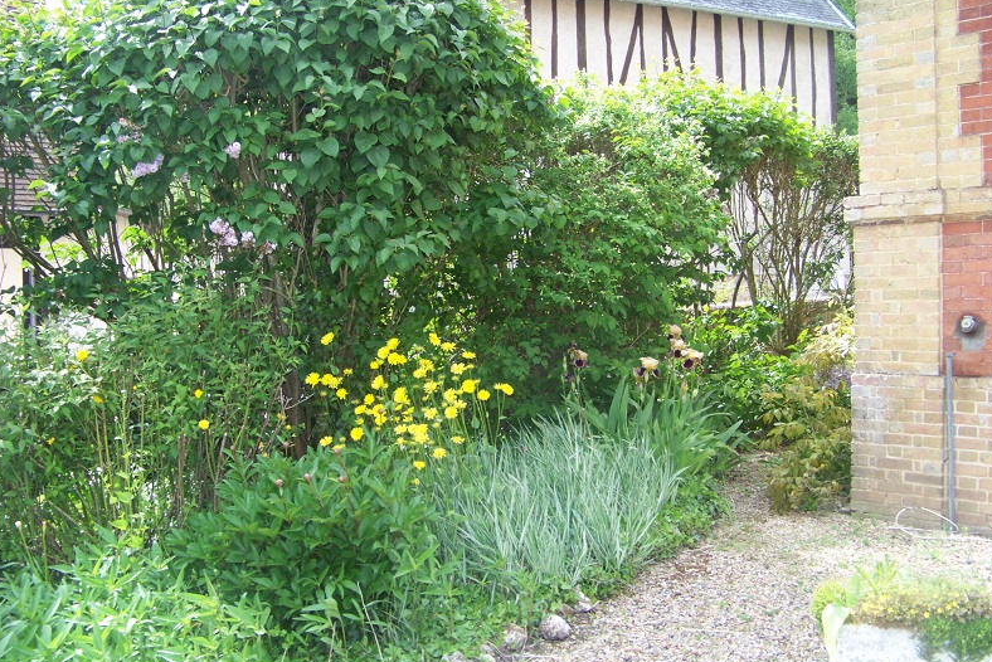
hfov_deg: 50.7
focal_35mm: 38
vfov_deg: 35.1
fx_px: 1047
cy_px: 311
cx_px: 496
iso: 66
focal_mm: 5.85
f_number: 2.8
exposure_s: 1/200
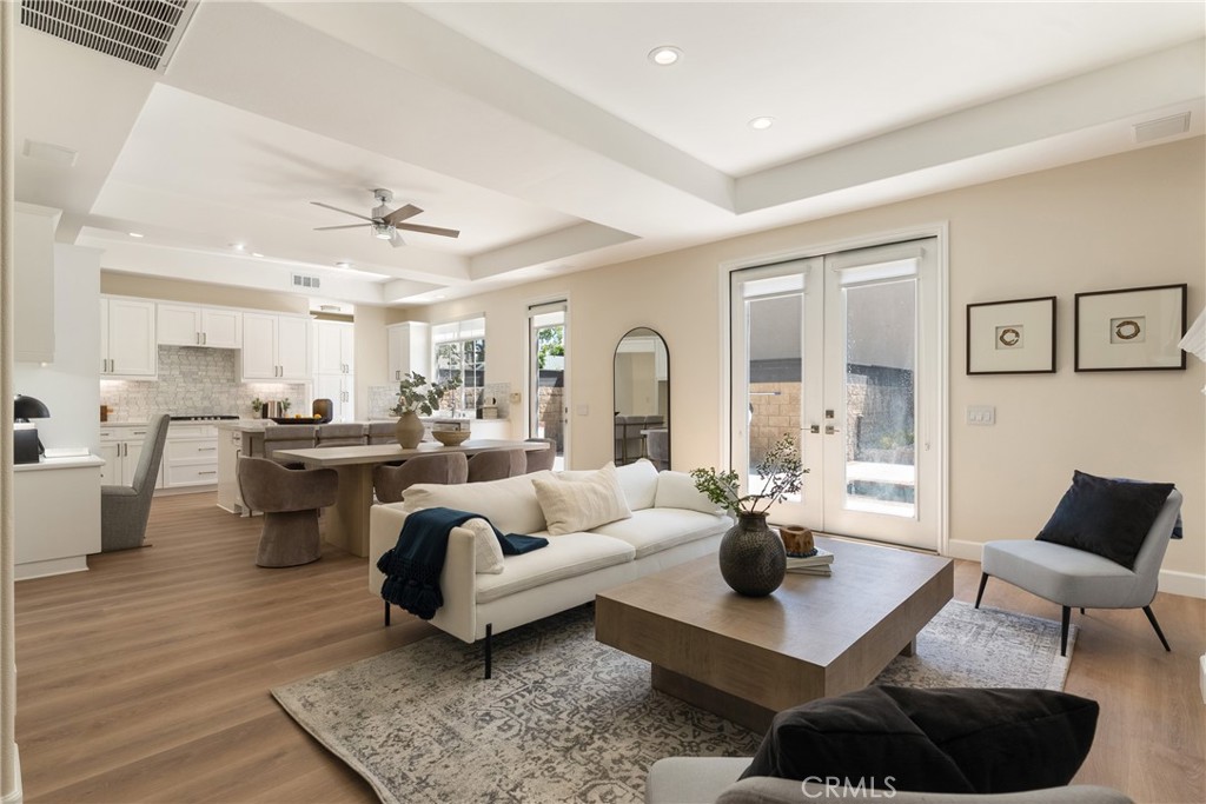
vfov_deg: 70.5
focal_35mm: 17
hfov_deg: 93.3
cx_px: 603
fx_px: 570
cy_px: 402
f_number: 9
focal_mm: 17
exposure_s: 1/25
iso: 320
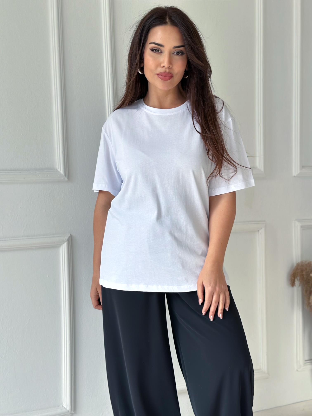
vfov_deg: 39.7
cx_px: 156
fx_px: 577
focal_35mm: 48
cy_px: 208
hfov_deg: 30.3
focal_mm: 6.86
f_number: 1.78
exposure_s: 1/177
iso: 80
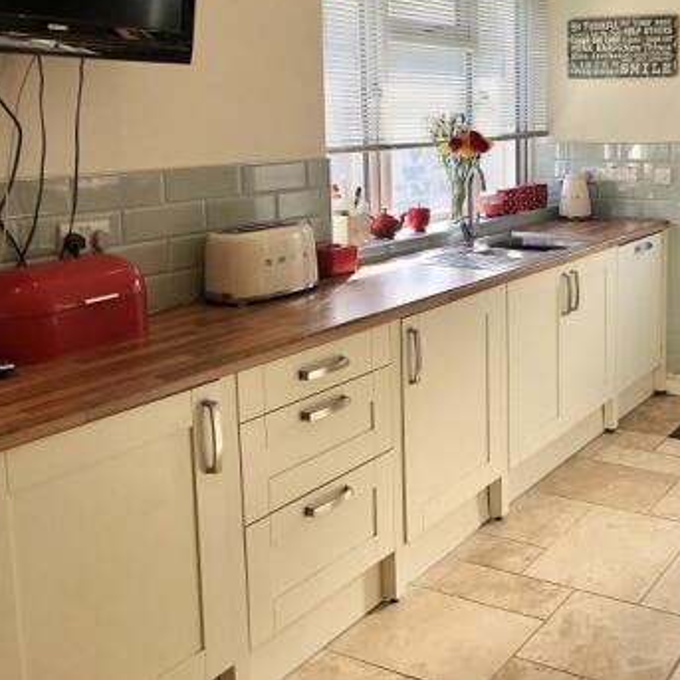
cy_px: 251
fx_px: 933
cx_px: 546
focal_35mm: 42
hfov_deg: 38.5
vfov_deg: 39.7
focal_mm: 3.99
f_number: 1.8
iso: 20
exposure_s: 1/230
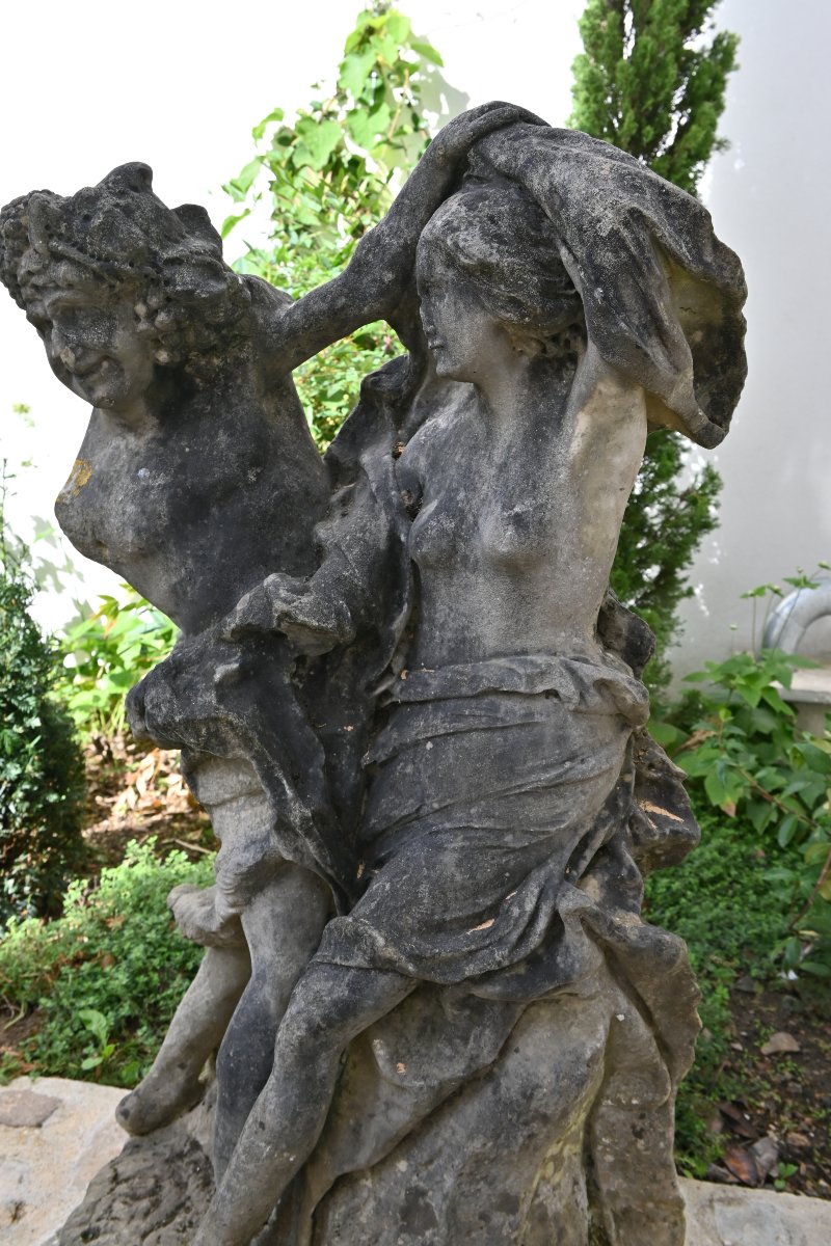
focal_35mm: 31
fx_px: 1065
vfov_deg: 60.7
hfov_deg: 42.6
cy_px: 623
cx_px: 416
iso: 140
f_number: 5.6
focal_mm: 20.5
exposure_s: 1/250
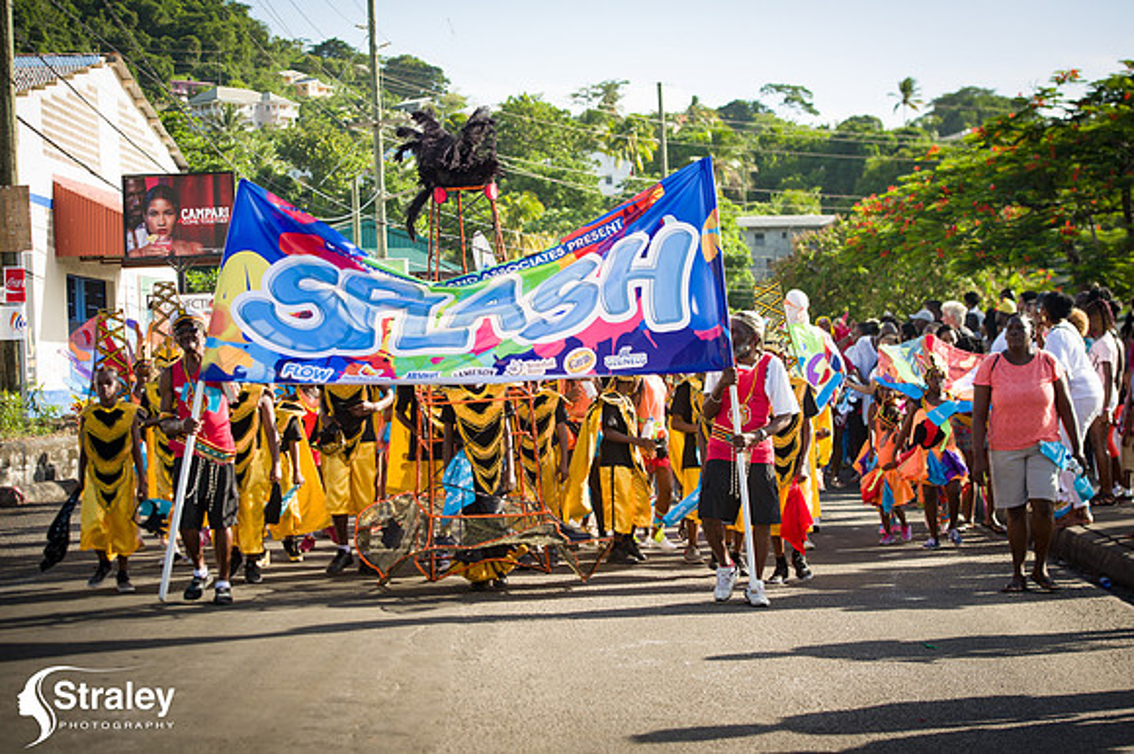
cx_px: 567
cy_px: 377
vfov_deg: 19.4
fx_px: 2204
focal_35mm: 70
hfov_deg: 28.9
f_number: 5.6
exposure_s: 1/200
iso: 100
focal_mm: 70
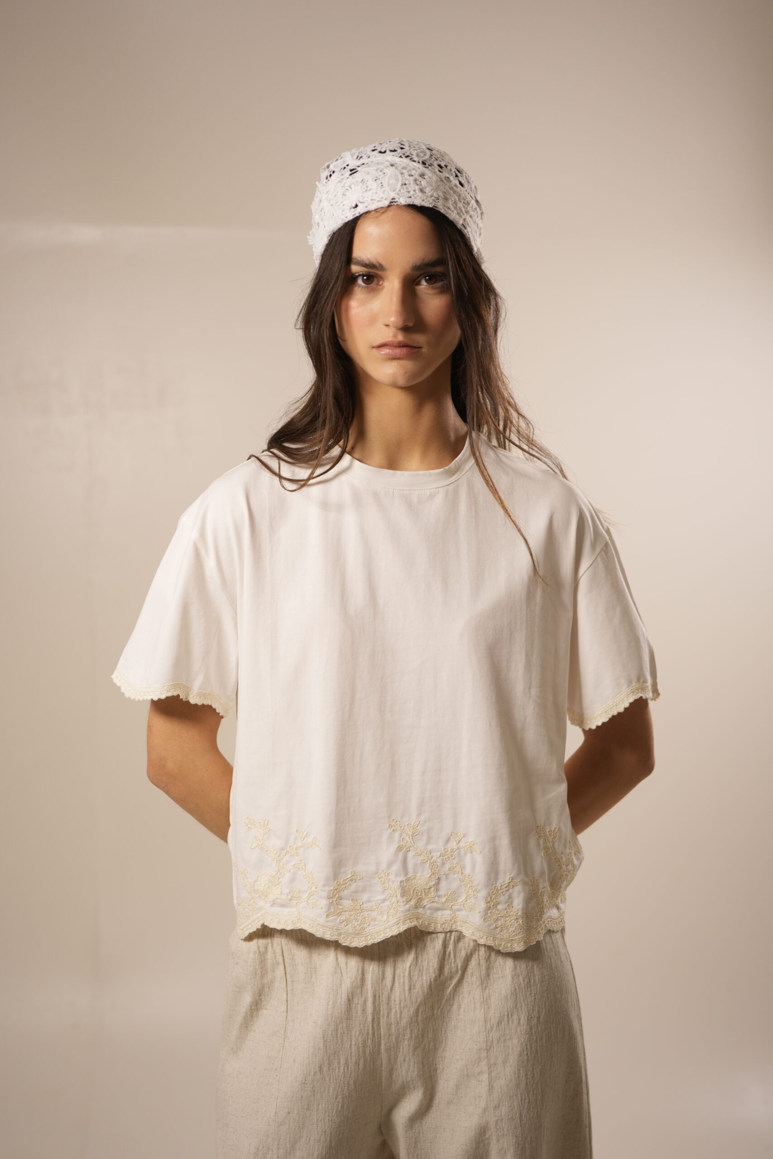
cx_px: 386
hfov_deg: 27.0
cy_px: 580
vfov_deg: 39.6
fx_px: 1610
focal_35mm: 50
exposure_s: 1/100
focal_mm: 50
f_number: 3.2
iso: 400
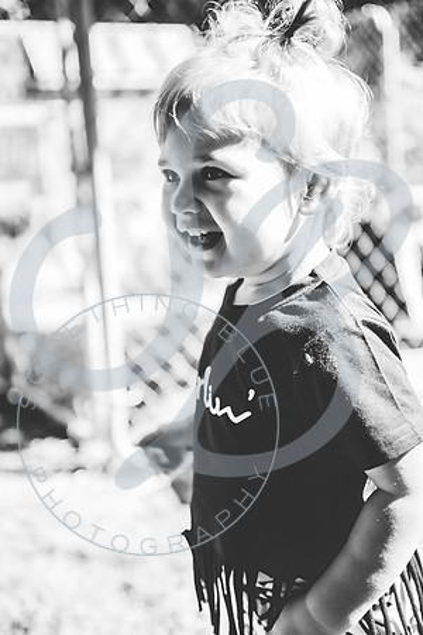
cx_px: 212
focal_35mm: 45
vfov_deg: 43.6
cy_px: 318
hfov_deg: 29.9
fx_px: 793
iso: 100
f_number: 2.8
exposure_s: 1/160
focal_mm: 45
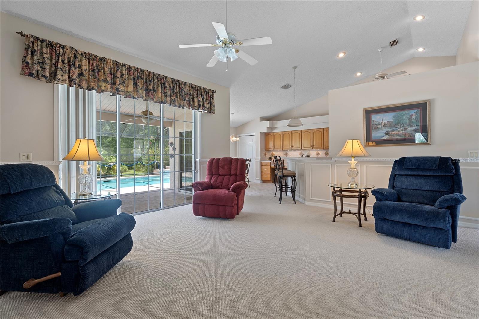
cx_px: 240
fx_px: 213
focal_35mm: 16
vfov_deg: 73.7
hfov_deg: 96.7
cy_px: 160
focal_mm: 16
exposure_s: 1/2
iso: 400
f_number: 8
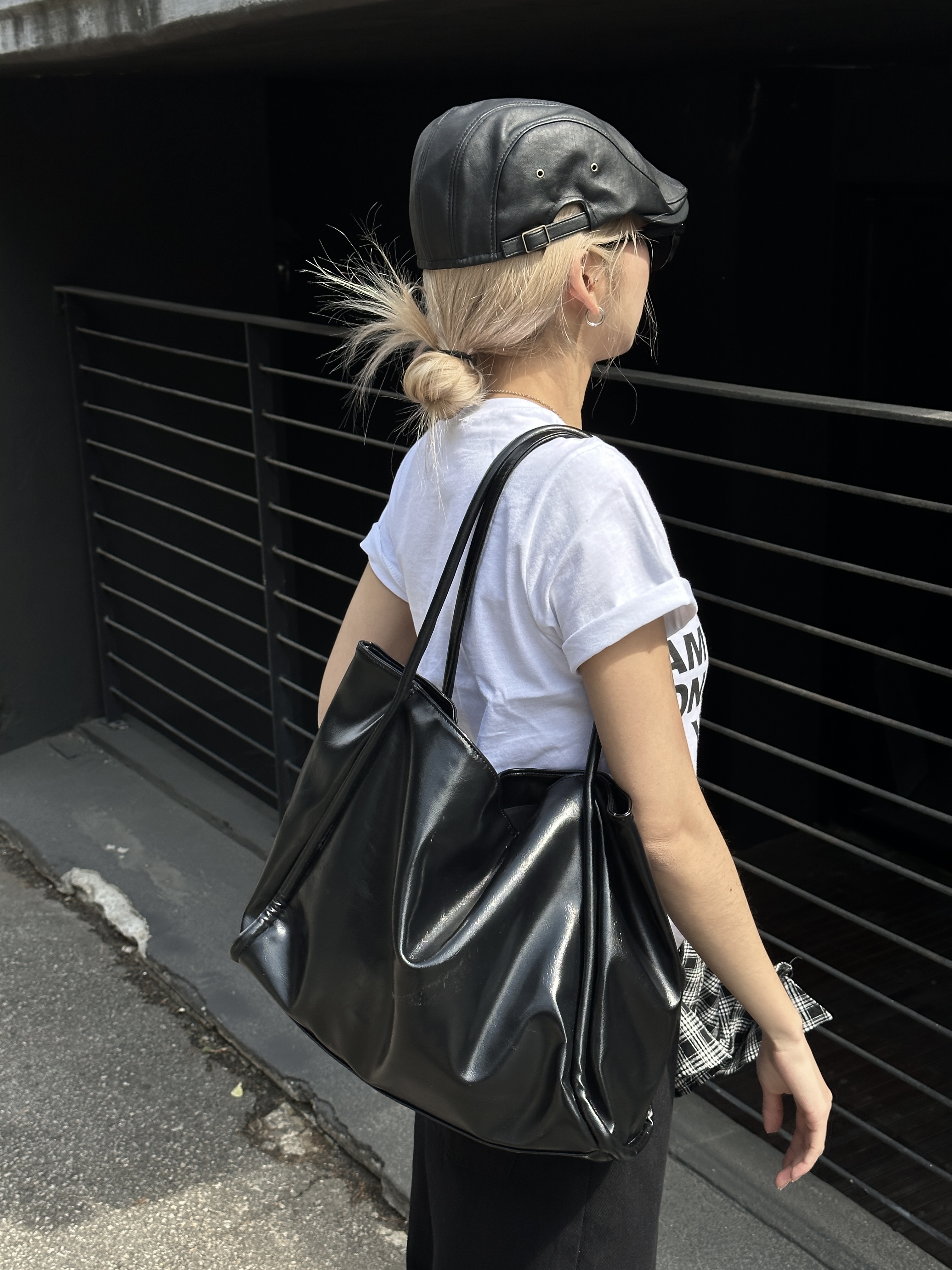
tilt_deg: -15.5
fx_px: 1760
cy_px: 635
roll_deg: +2.1
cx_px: 476
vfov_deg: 39.7
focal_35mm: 48
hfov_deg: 30.3
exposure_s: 1/1376
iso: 64
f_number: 1.78
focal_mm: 6.86
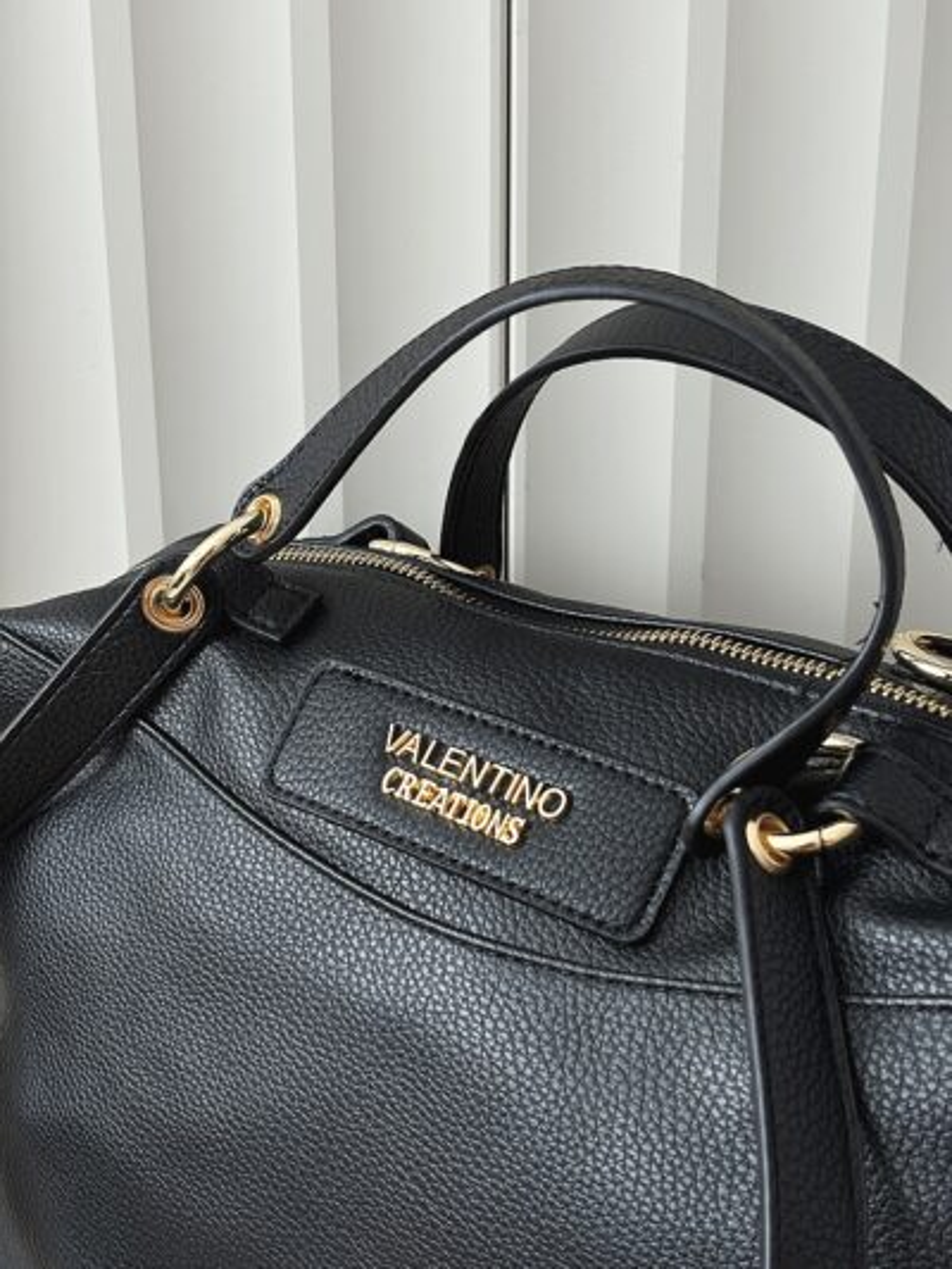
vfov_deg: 36.8
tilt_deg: -18.4
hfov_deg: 28.0
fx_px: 1906
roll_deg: +0.0
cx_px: 476
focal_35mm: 52
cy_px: 634
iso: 32
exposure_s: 1/122
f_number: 1.6
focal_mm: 5.96
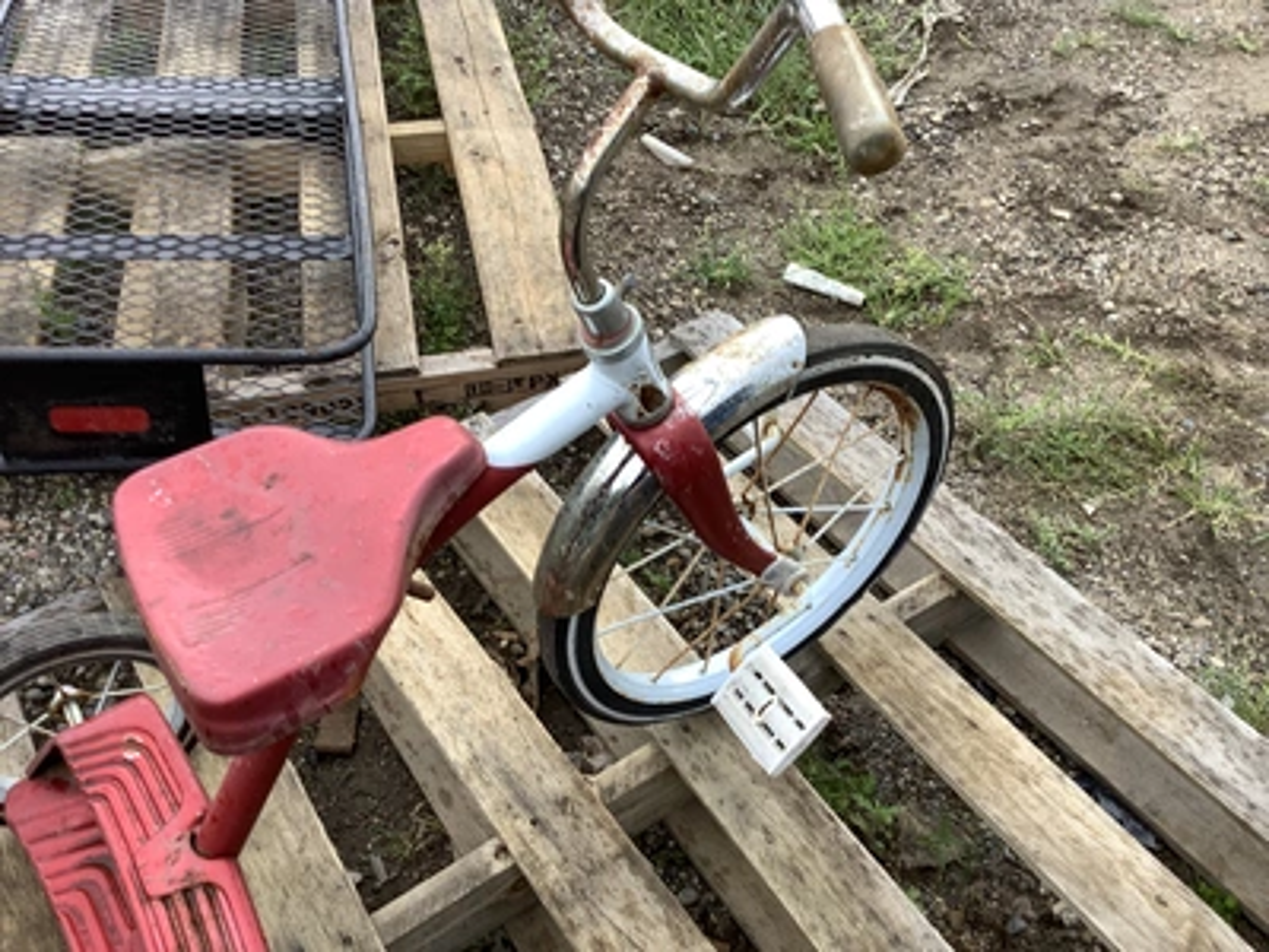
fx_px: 1136
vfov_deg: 45.4
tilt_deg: -45.3
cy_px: 476
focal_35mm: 31
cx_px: 634
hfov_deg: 58.4
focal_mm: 3.3
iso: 25
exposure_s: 1/120
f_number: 2.4
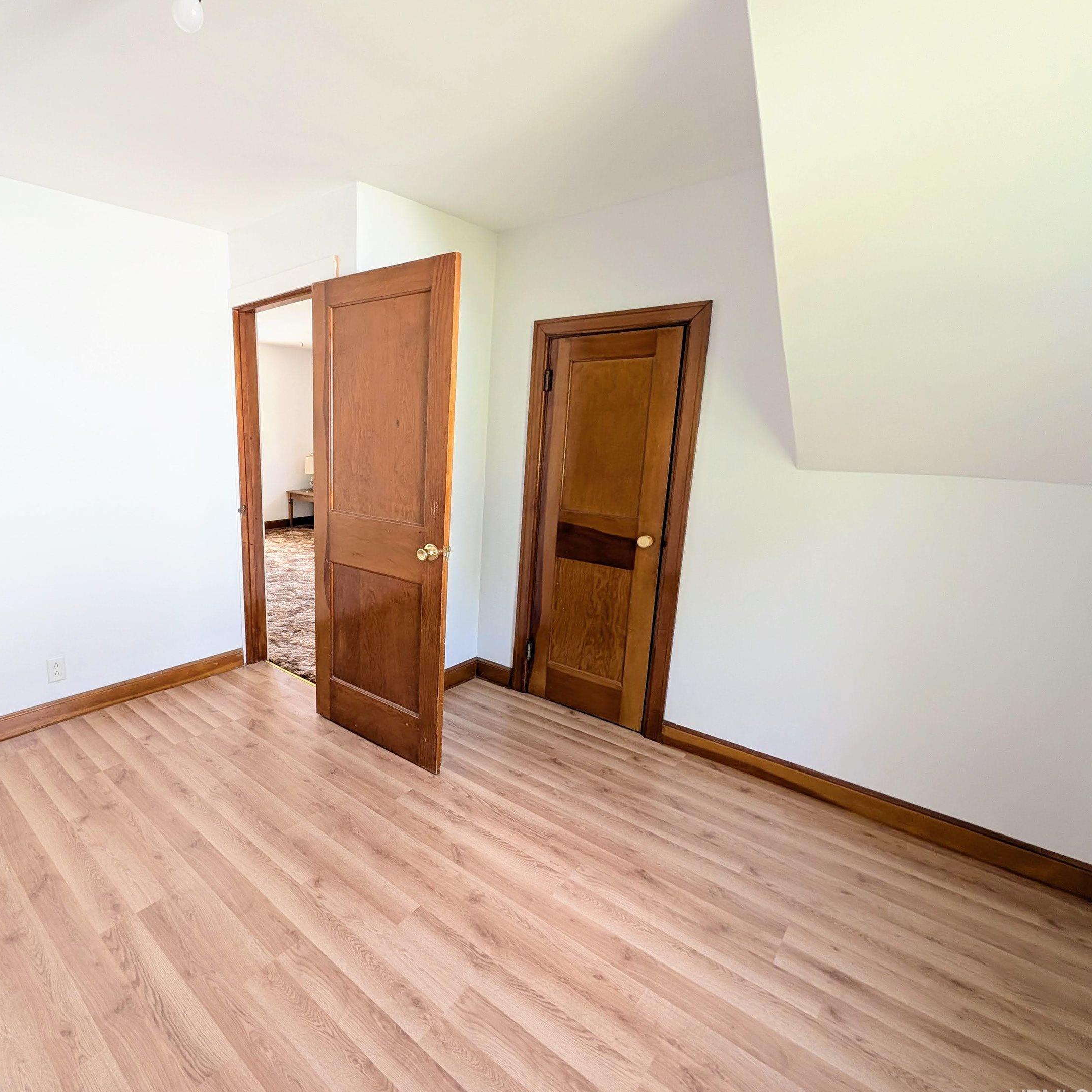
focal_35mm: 15
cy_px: 544
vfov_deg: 91.1
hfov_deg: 88.4
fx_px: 535
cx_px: 378
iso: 166
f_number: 1.7
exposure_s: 1/56.9
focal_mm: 2.02
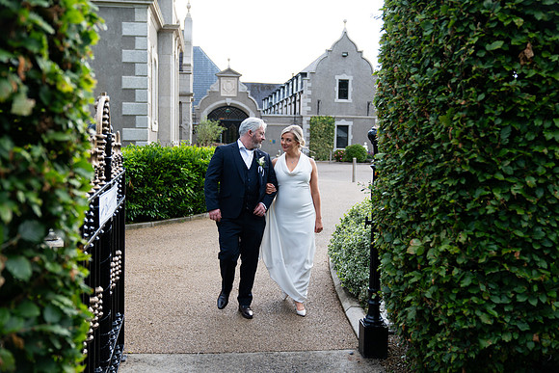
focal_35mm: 36
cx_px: 280
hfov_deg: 53.1
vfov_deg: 36.9
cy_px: 186
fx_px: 559
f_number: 2.8
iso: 200
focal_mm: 36
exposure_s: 1/200
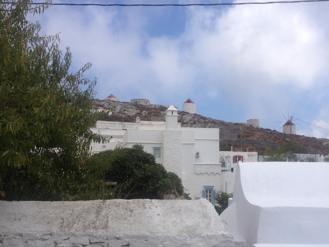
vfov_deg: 30.1
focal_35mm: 48
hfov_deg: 39.5
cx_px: 195
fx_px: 456
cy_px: 159
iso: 50
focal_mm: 4.28
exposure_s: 1/2513
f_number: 2.4
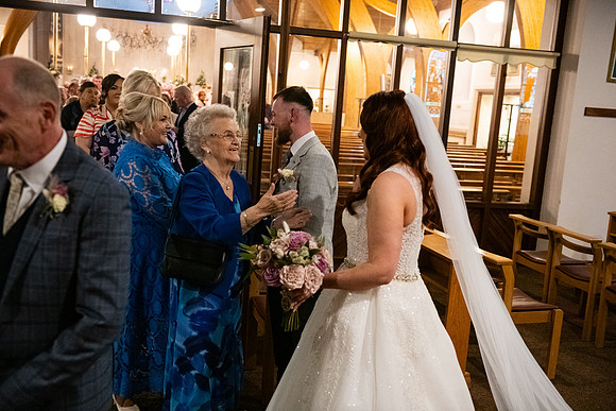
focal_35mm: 36
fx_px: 616
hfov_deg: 53.1
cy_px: 206
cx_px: 308
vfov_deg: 36.9
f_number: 3.5
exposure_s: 1/160
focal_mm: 36
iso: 2500
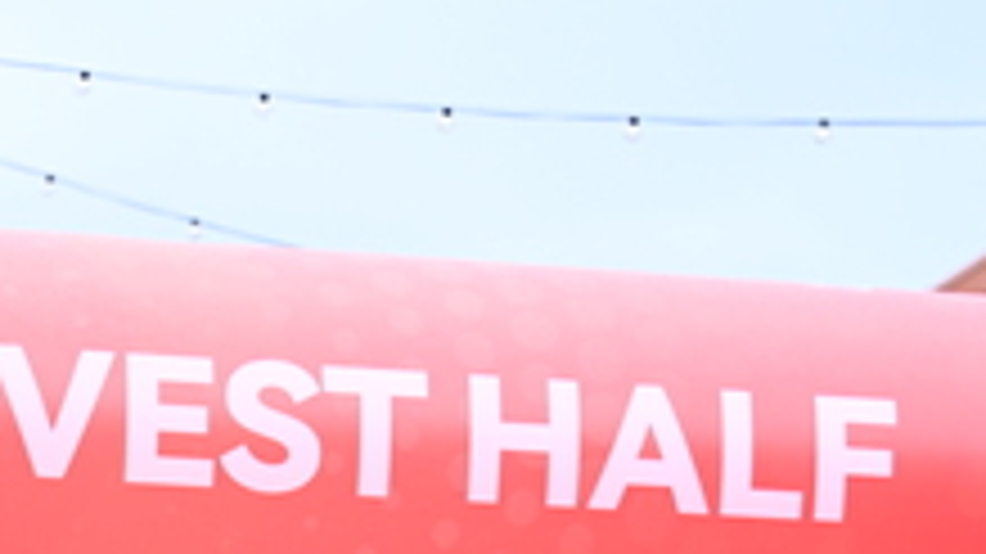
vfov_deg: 6.4
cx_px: 425
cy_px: 1189
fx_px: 4809
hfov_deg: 11.7
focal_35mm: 184
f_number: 2.8
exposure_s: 1/2000
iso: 1000
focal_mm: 70
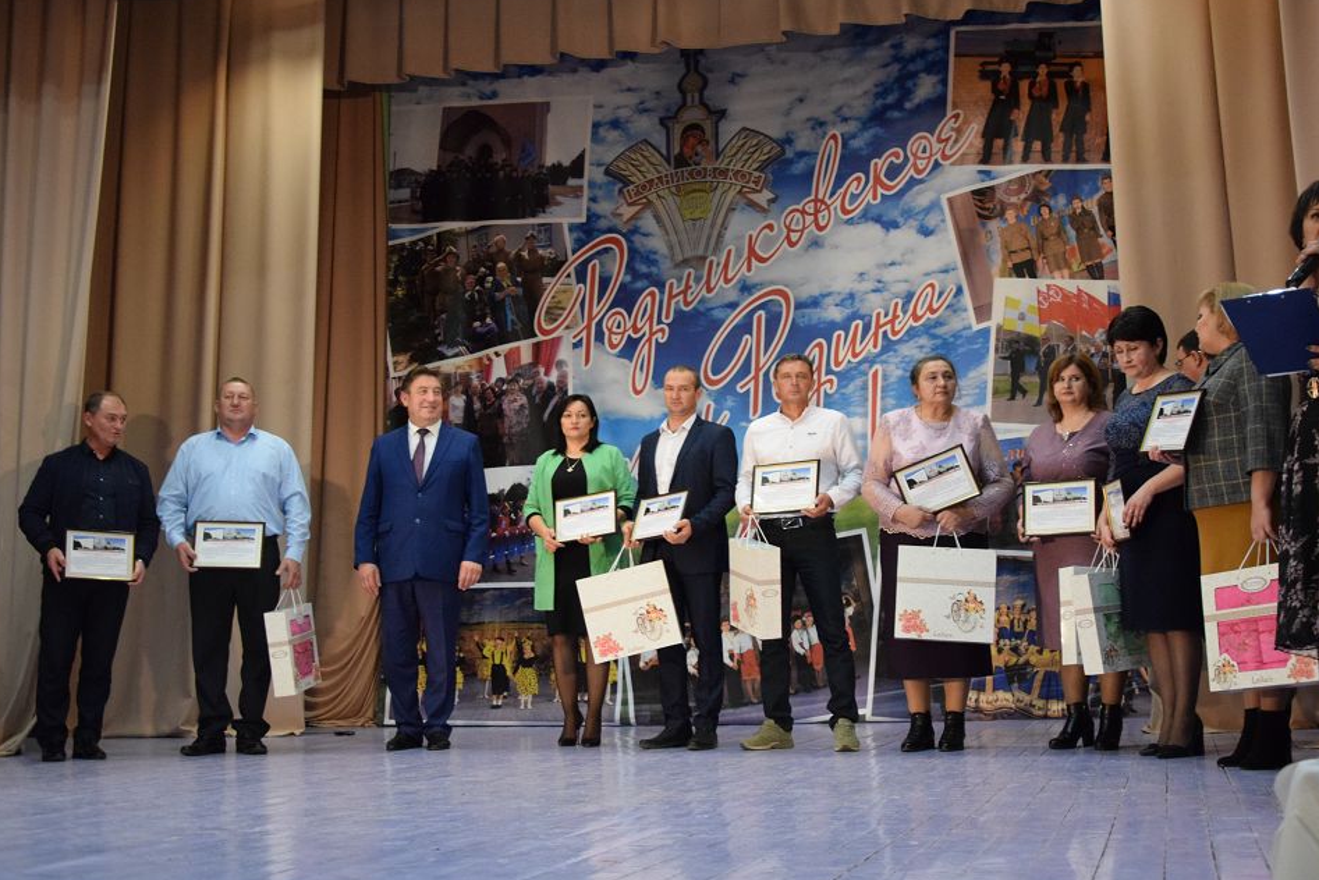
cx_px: 706
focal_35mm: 41
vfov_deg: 33.0
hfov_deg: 47.8
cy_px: 413
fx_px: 1486
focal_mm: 25
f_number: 4
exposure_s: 1/160
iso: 3200
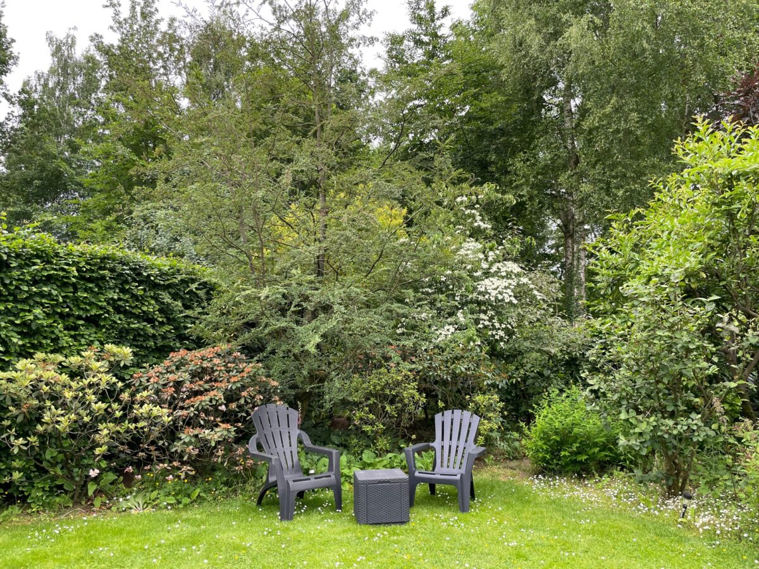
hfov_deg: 67.3
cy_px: 284
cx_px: 380
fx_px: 570
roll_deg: +0.1
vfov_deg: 53.1
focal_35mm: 26
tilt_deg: +5.4
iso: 32
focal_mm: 4.2
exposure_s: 1/248
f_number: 1.6
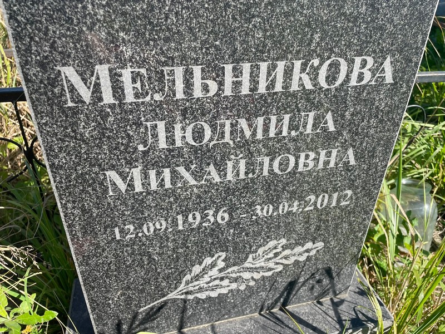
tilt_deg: -31.7
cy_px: 167
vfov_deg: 53.1
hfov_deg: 67.3
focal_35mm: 26
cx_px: 222
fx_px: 334
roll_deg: -1.1
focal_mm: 4.2
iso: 32
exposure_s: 1/1147
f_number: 1.6
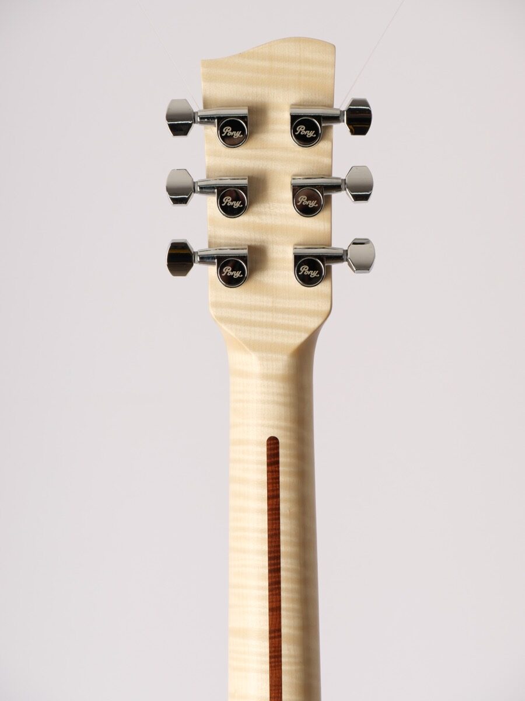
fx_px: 3397
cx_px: 262
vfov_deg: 11.8
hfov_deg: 8.8
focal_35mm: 168
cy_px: 350
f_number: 7.1
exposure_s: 1/160
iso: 200
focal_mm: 84
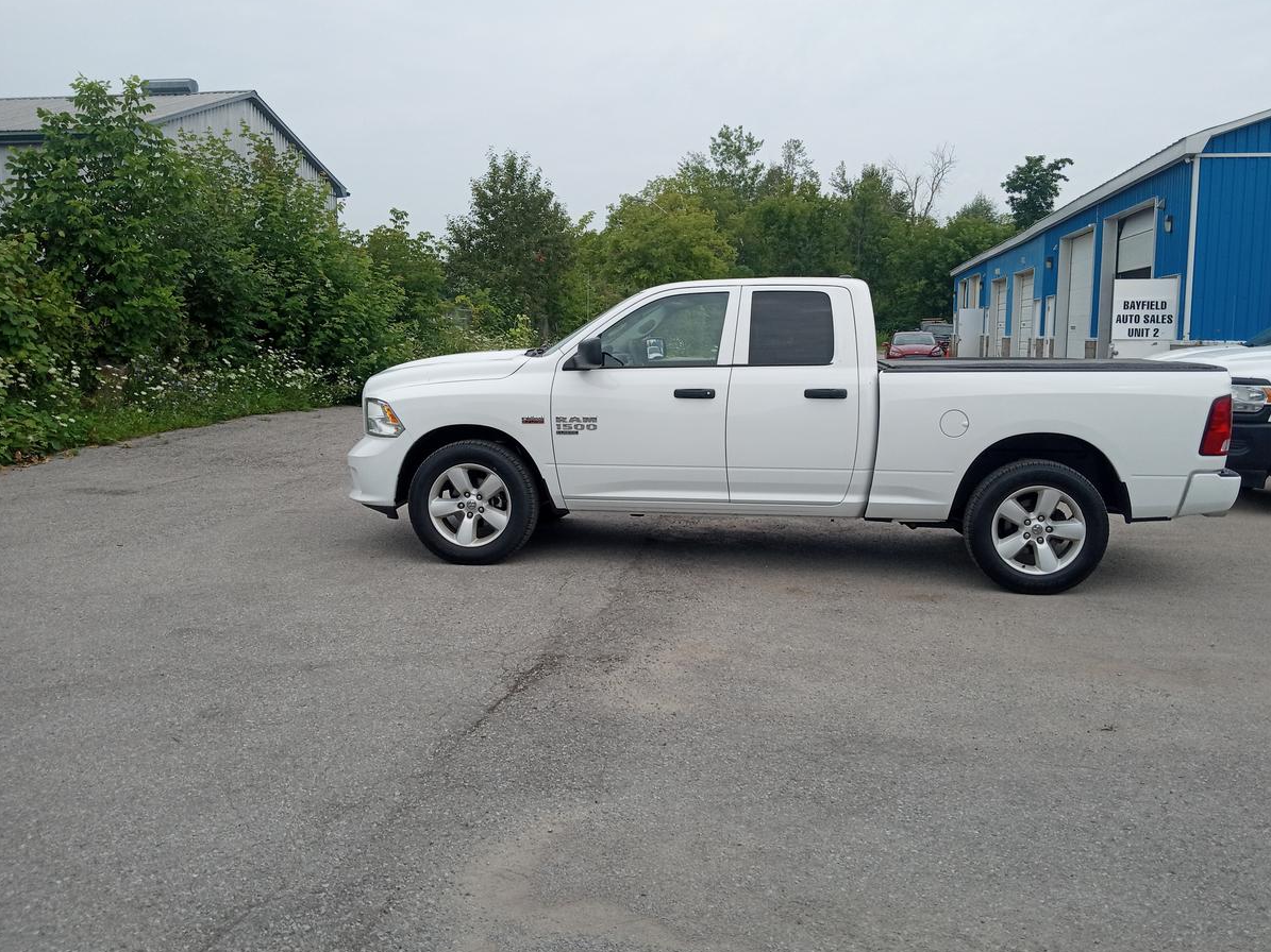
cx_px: 676
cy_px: 465
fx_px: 1101
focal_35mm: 30
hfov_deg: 59.9
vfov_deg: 46.8
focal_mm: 3.71
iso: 104
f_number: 2.2
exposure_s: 1/1250
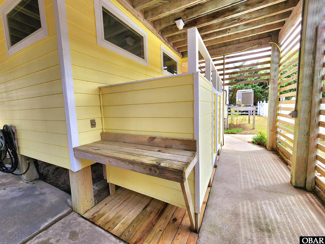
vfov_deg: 89.9
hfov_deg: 106.2
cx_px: 162
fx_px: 122
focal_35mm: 13
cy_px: 122
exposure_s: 1/345
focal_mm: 2.2
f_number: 2.2
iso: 50
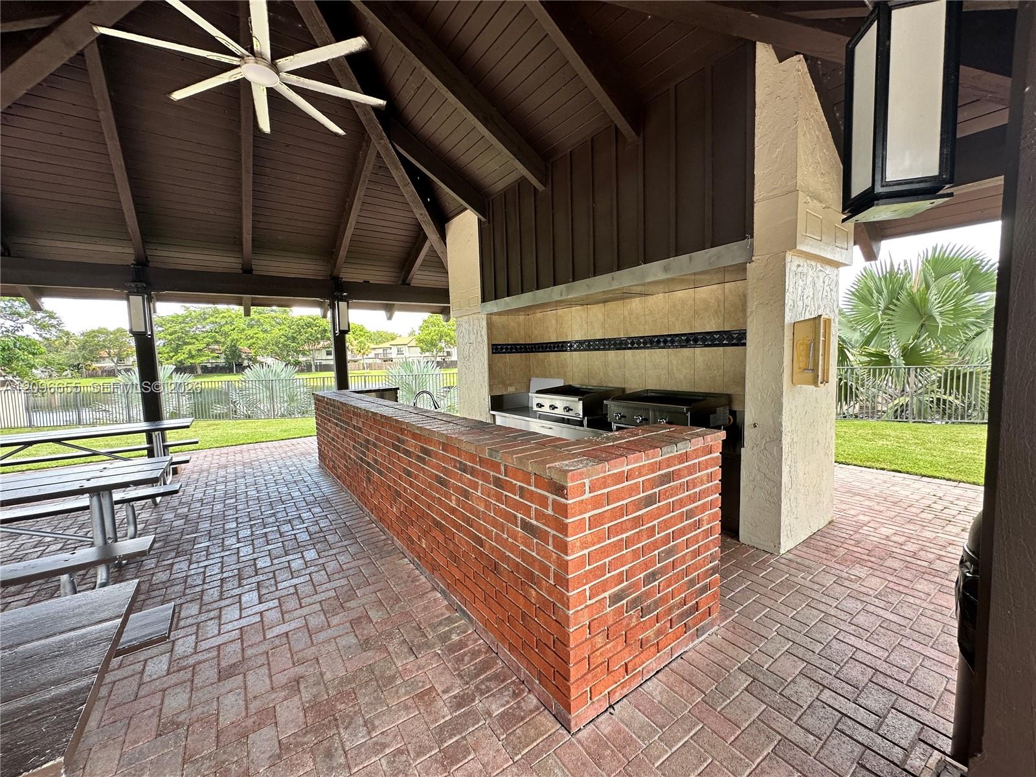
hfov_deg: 102.1
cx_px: 518
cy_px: 388
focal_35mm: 14
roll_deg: +1.9
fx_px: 419
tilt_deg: -4.4
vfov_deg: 85.7
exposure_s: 1/99
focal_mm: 2.22
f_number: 2.2
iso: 50
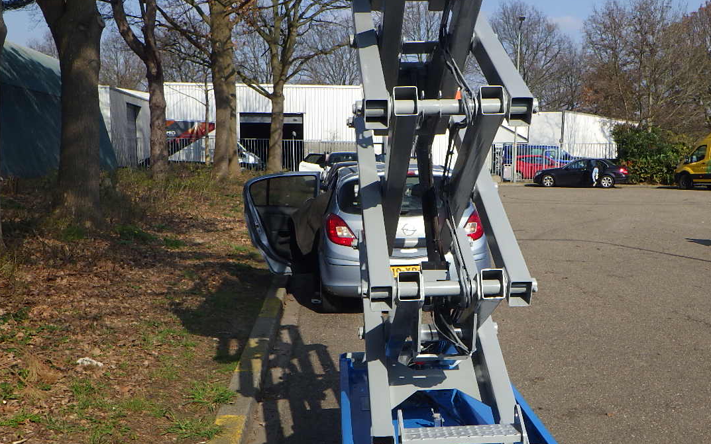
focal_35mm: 43
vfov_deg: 29.7
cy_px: 292
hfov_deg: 46.0
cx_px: 417
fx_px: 833
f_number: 4.6
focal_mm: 6.1
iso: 125
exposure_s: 1/800
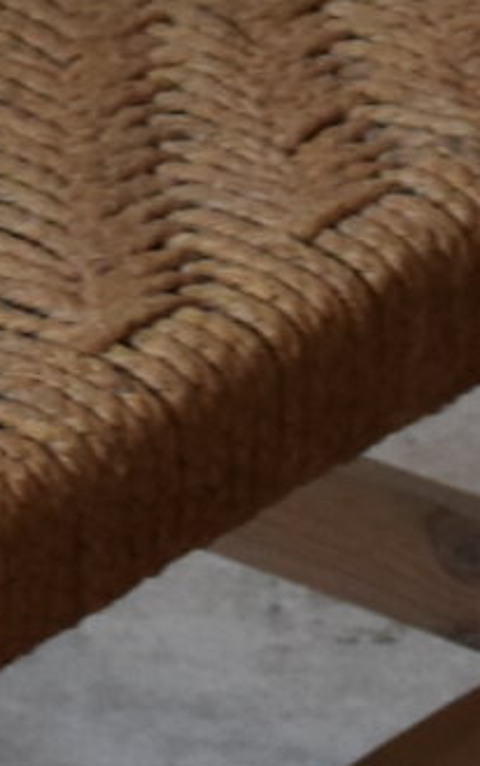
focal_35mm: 321
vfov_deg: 6.4
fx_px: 6709
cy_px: -636
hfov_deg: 4.0
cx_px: -507
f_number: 4.5
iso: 800
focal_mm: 27
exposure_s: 1/80
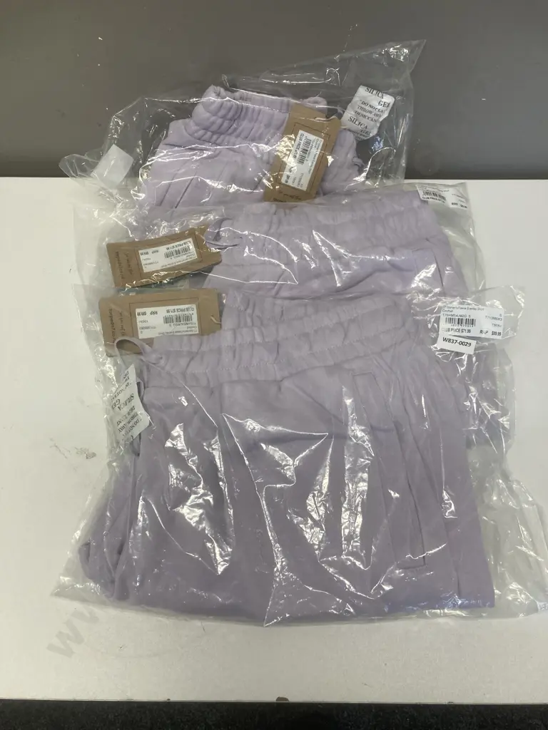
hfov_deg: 49.7
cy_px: 365
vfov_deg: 63.4
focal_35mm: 28
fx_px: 591
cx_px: 274
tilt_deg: -60.2
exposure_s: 1/100
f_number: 1.8
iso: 80
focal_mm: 3.99
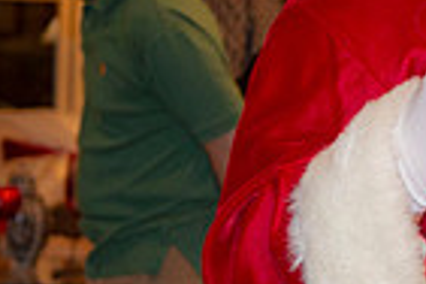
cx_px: 792
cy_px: 133
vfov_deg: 6.7
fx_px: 2426
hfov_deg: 9.5
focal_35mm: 205
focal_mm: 50
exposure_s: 1/60
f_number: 3.5
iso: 800
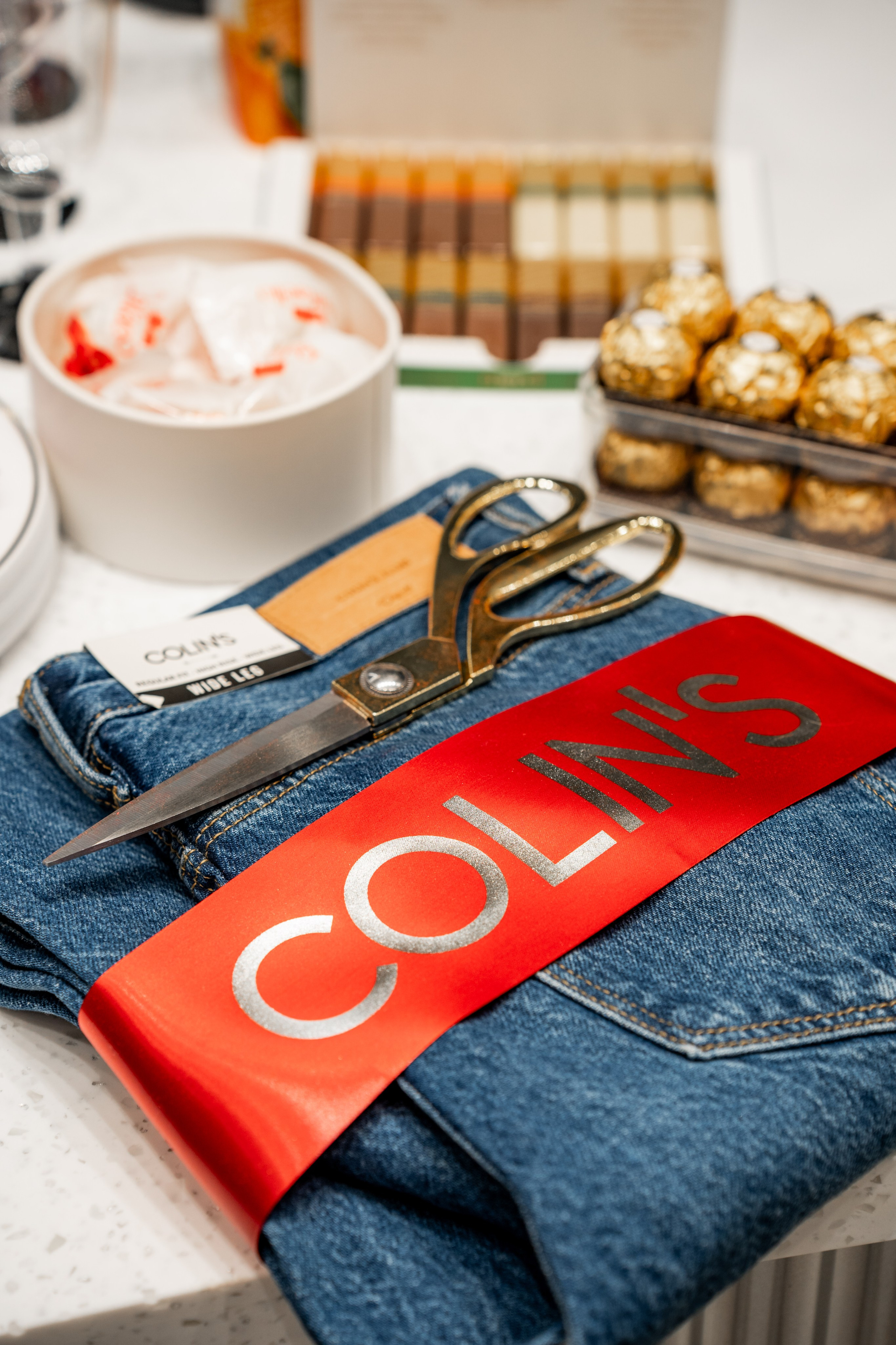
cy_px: 672
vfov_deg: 27.0
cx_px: 448
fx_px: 2800
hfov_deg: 18.2
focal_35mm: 75
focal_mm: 75
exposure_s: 1/250
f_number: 4.5
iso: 500
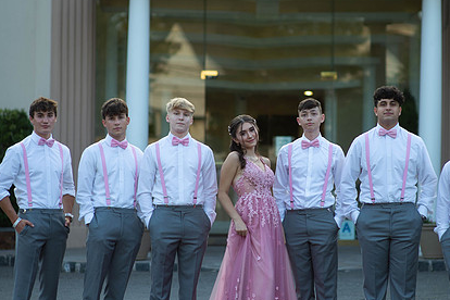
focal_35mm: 119
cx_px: 257
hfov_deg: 17.2
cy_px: 176
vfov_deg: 11.5
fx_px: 1487
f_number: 2
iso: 250
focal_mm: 85
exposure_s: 1/1000
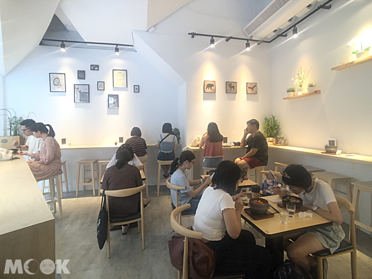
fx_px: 301
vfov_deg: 49.7
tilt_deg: -2.0
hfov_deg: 63.4
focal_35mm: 28
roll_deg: +0.9
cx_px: 186
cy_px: 140
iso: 40
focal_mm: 3.99
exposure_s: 1/17
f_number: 1.8
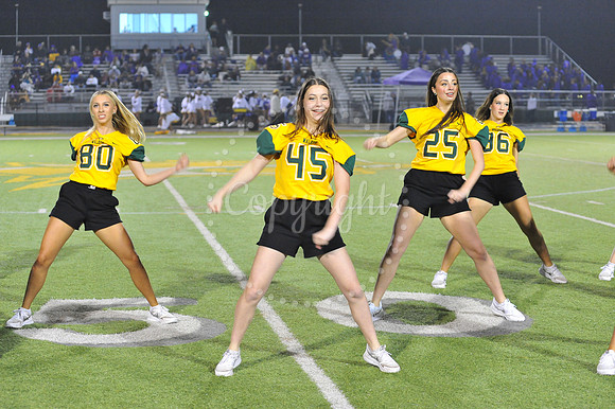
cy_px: 204
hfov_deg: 25.4
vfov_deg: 17.0
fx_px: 1366
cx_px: 308
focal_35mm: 80
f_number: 4
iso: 4000
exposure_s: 1/160
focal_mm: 80
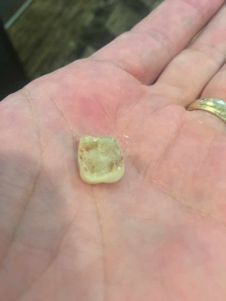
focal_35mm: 29
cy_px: 150
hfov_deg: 48.2
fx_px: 252
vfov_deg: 61.7
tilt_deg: -61.3
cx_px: 113
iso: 125
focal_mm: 4.15
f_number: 2.2
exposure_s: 1/30
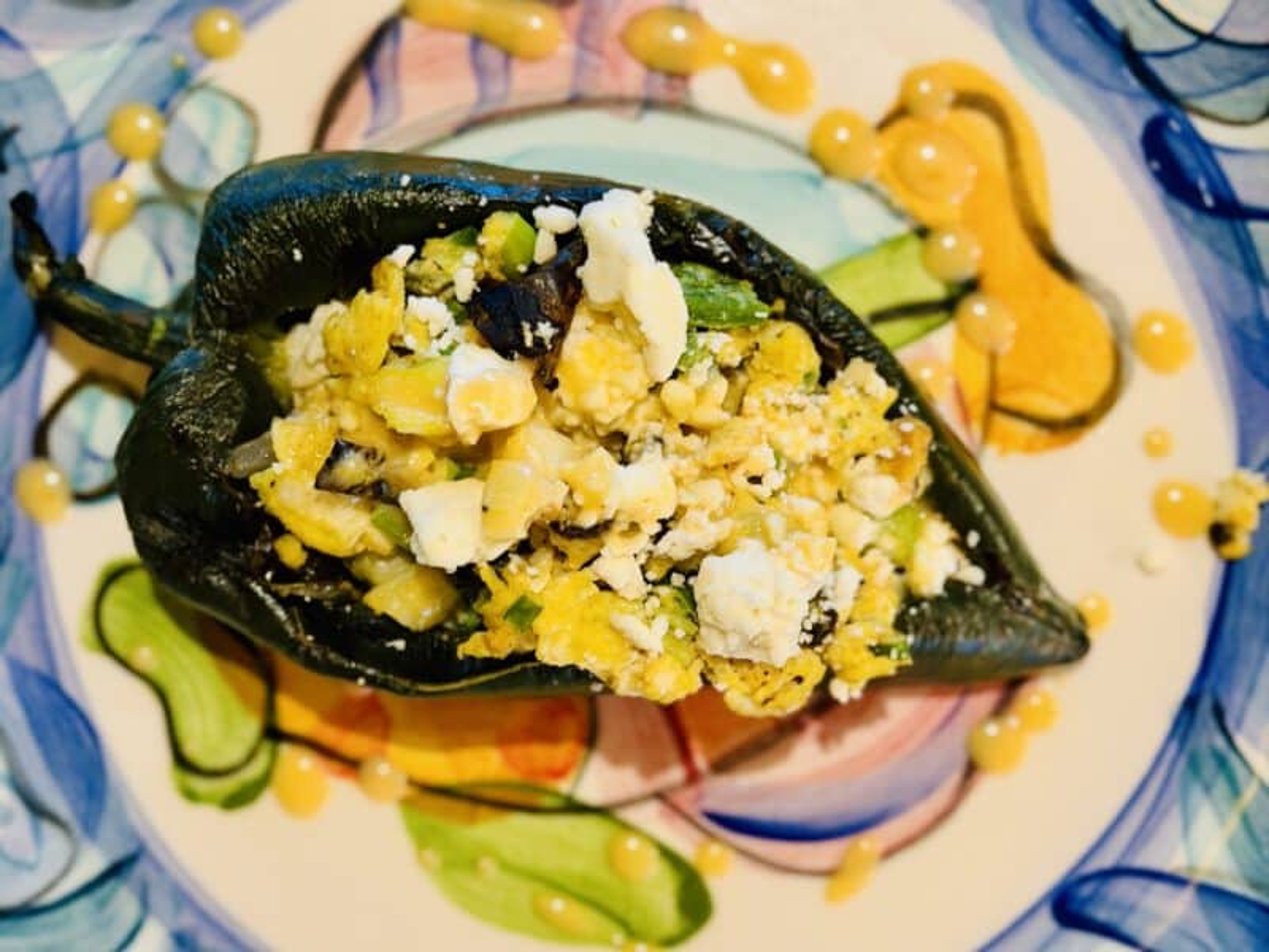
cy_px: 476
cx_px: 634
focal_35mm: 48
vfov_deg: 30.3
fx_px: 1760
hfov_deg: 39.7
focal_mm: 6.76
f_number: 1.78
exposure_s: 1/40
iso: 200
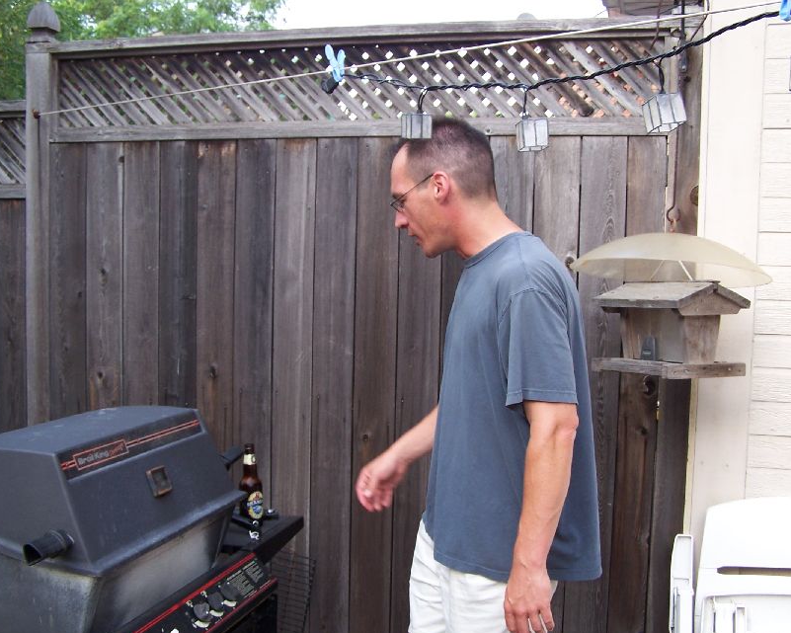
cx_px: 414
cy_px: 319
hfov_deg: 45.8
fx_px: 937
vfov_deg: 37.3
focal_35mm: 40
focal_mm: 6.3
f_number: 2.8
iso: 80
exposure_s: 1/80
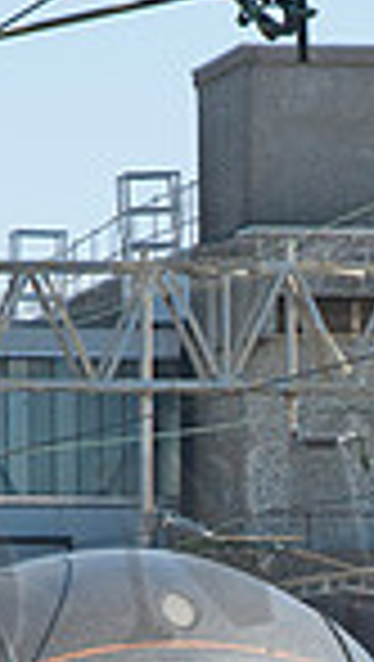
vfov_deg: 5.8
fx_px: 6557
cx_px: 167
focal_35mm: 373
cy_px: 703
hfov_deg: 3.3
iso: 280
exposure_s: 1/500
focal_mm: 60
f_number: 5.6
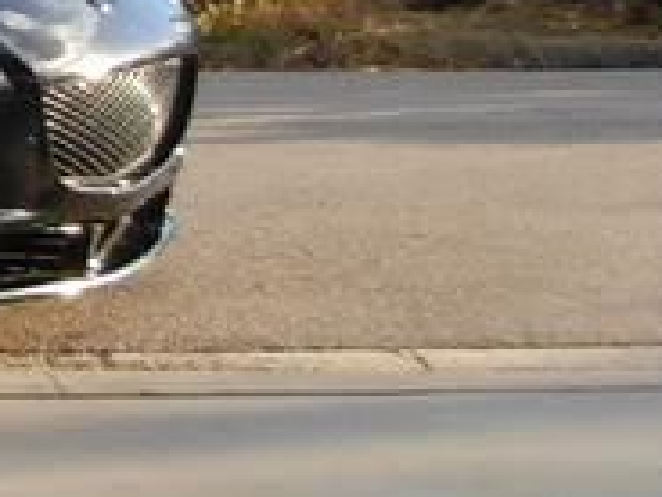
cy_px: -259
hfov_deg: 8.7
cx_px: -781
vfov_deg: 6.9
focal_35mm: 211
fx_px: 4035
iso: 79
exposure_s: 1/373
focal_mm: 6.3
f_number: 2.9
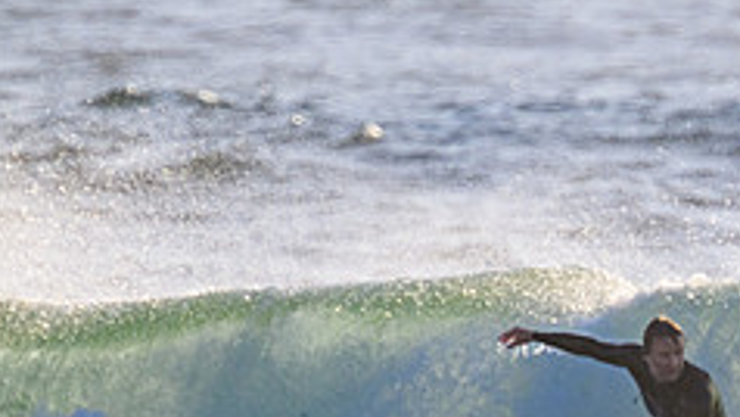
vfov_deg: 0.6
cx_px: 889
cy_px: 521
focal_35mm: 2045
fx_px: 40136
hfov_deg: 1.1
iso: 1600
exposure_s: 1/2000
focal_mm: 800
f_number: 11
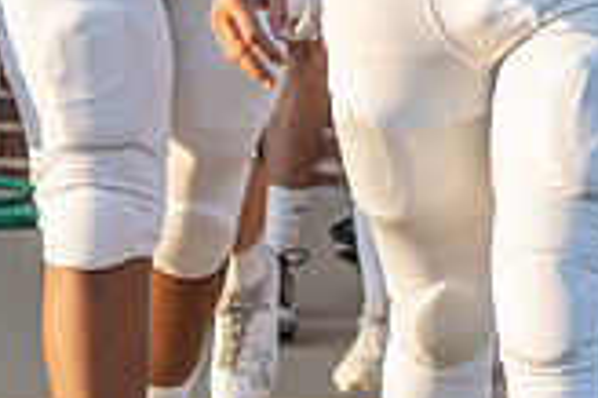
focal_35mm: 427
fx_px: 7086
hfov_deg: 4.8
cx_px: 782
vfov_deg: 3.2
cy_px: -328
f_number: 4.5
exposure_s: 1/1000
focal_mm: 100
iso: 640
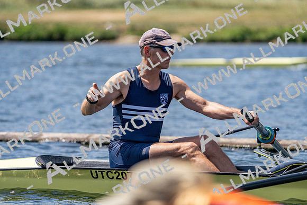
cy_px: 102
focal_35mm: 385
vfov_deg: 3.6
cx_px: 154
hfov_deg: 5.4
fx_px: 3284
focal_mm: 385
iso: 320
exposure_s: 1/2000
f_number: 6.3
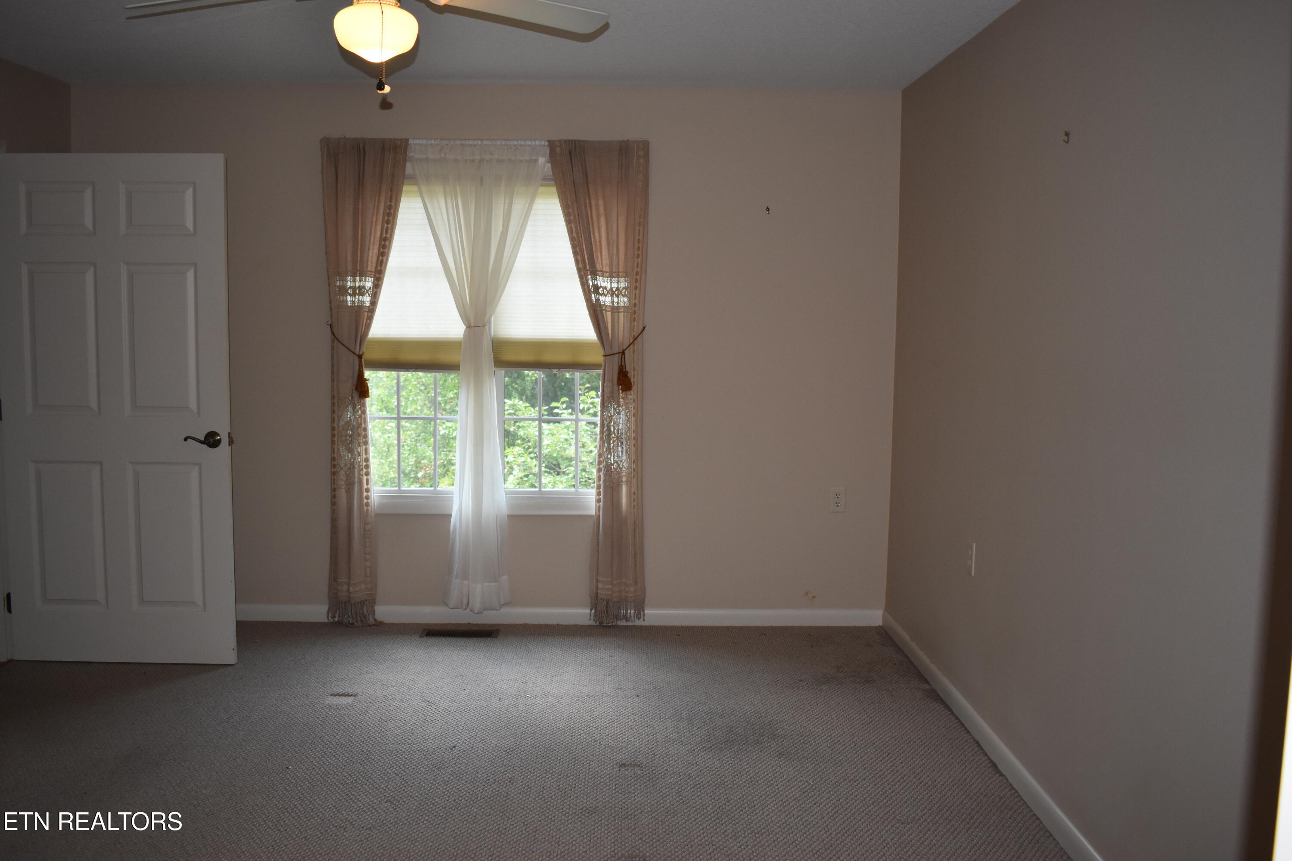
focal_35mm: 32
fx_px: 1130
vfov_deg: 41.7
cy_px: 430
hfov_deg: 59.5
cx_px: 646
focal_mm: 21
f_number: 3.8
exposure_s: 1/160
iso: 800
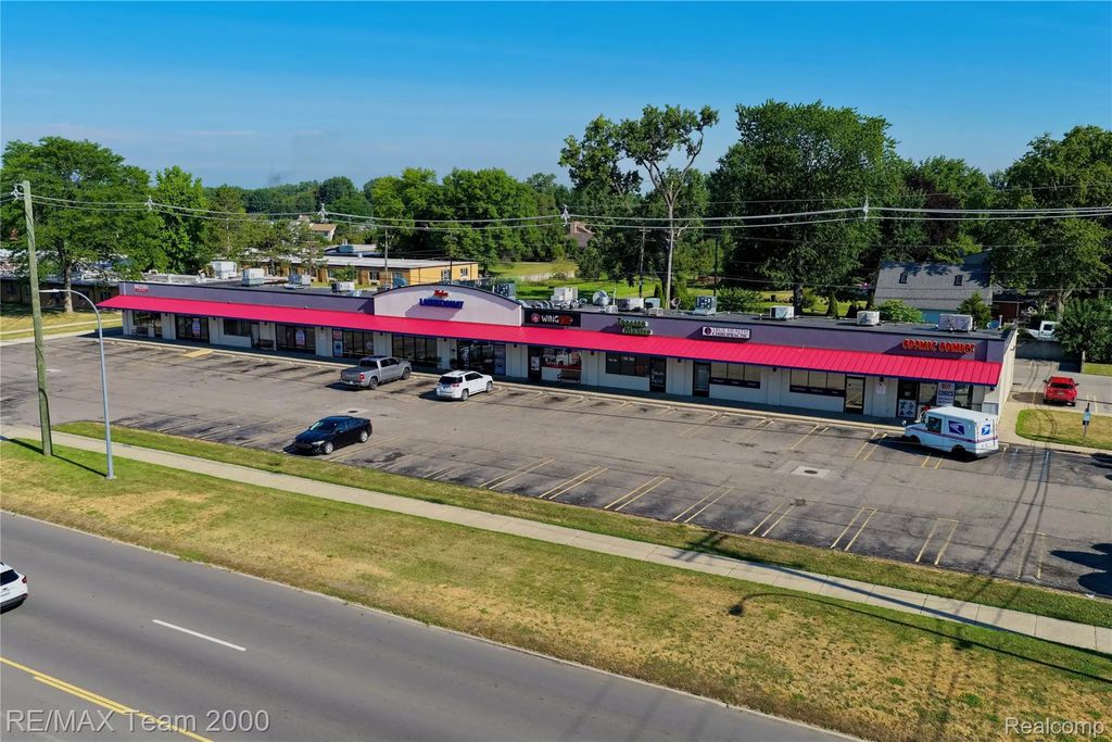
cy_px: 371
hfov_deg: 65.5
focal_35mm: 28
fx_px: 865
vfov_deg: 46.4
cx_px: 556
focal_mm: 14.45
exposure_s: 1/2000
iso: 160
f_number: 2.8
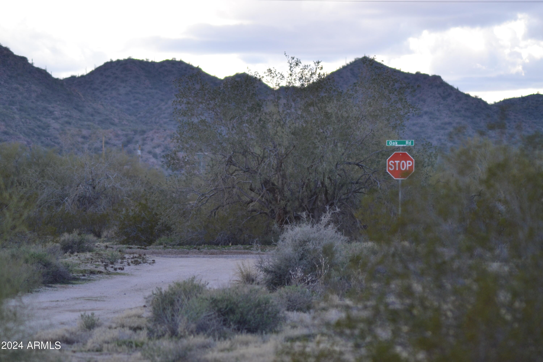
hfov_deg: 8.1
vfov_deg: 5.4
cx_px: 272
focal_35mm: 255
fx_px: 3846
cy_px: 181
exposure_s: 1/1000
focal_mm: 170
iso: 400
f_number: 4.5
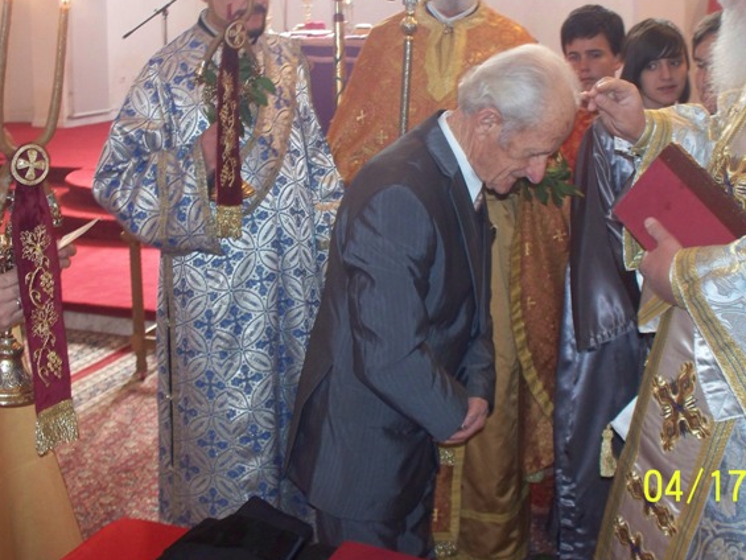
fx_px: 1099
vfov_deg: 28.4
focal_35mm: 51
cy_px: 188
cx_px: 384
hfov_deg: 37.5
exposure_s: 1/30
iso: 200
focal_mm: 7.54
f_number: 2.8
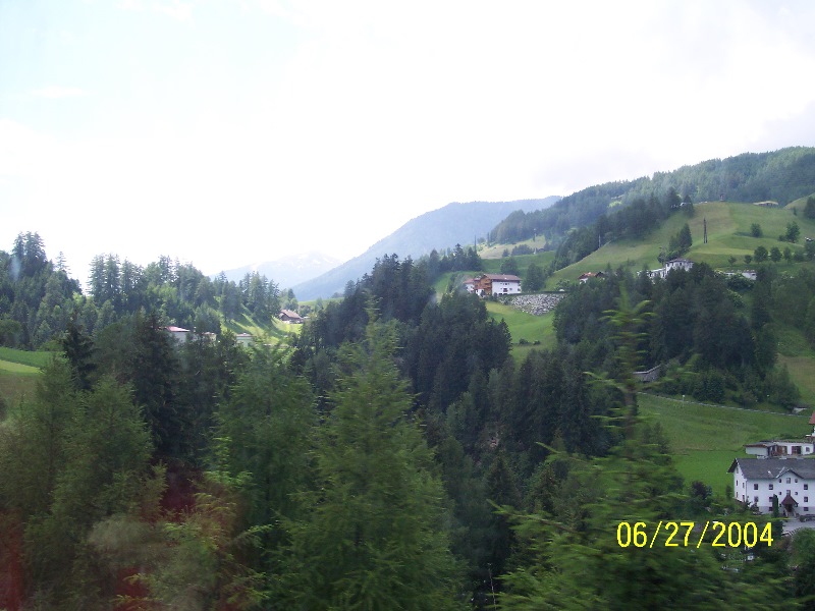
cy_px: 306
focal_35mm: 38
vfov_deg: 37.7
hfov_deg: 49.0
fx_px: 895
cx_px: 408
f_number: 2.8
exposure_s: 1/350
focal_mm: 8
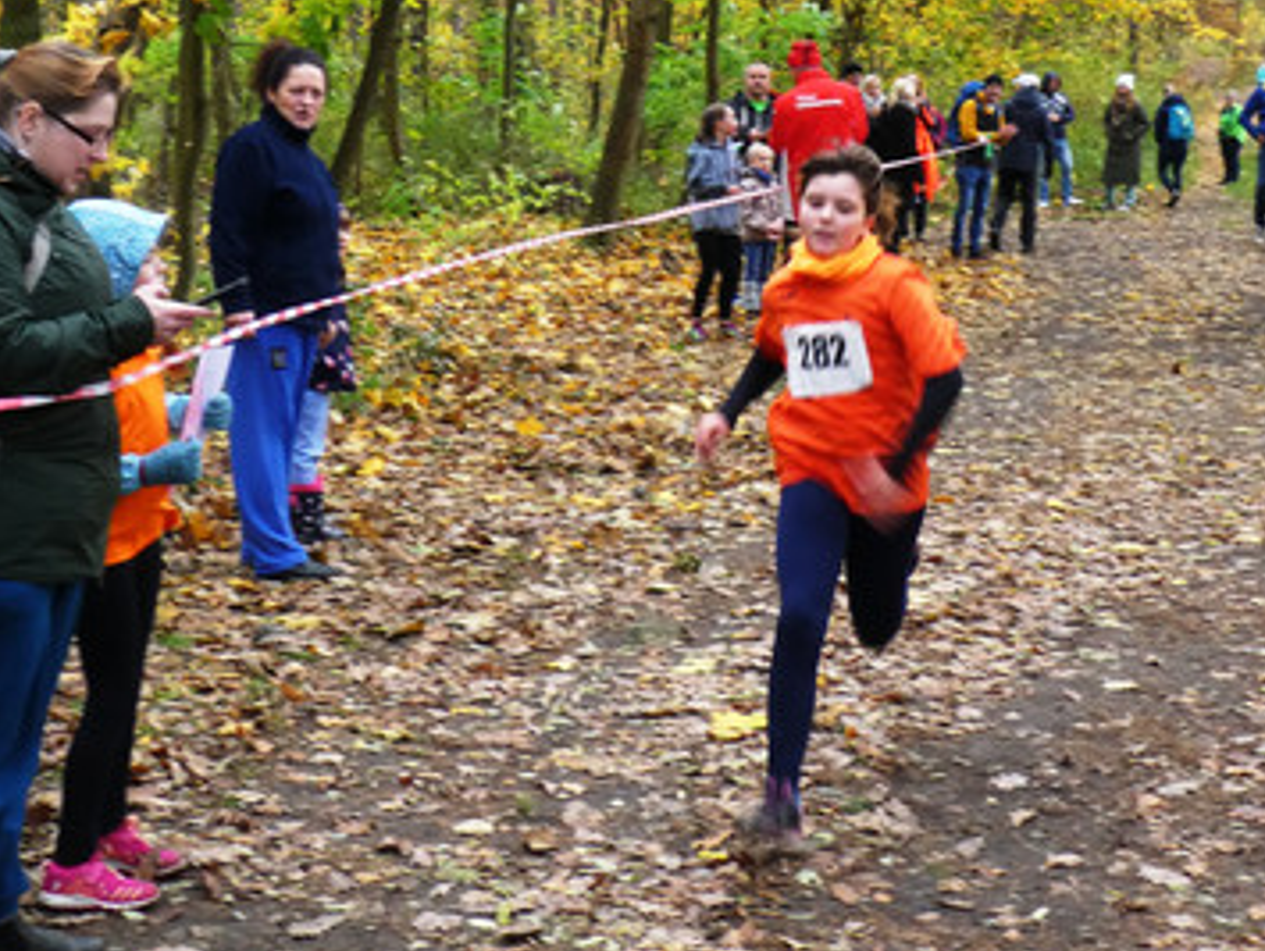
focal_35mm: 52
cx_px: 766
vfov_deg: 28.1
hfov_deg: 36.6
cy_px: 445
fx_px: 1902
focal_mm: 6.7
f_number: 3.7
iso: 200
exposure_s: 1/80
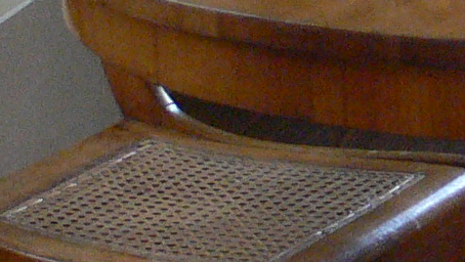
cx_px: 641
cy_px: 7
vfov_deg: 4.4
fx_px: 3380
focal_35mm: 274
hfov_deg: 7.8
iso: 200
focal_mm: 7.4
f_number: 2.8
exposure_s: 1/13
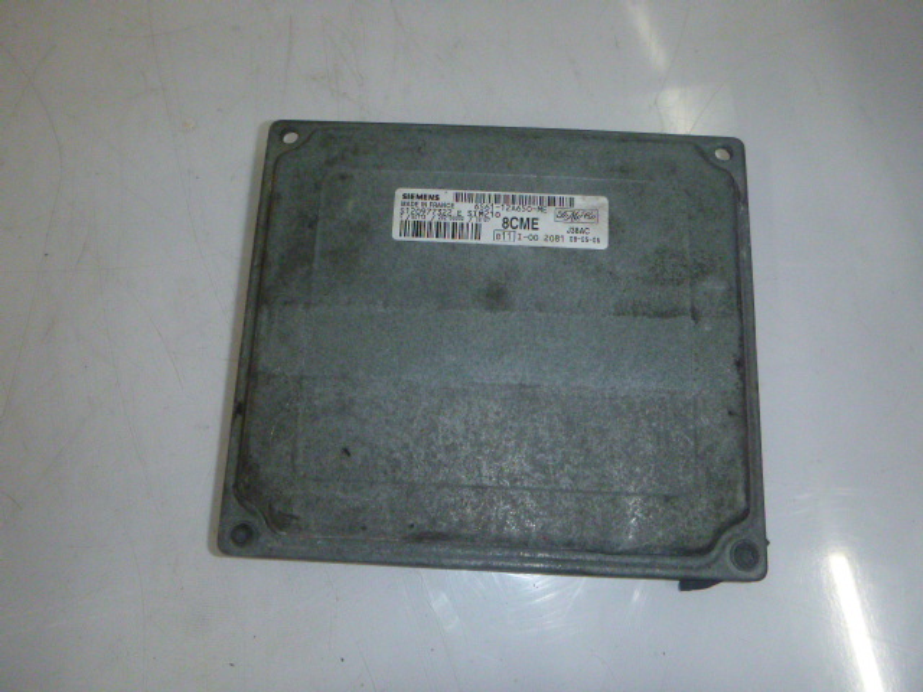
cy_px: 346
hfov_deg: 69.4
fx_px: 667
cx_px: 462
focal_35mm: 25
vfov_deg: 54.9
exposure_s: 1/60
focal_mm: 4.5
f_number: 3.9
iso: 400
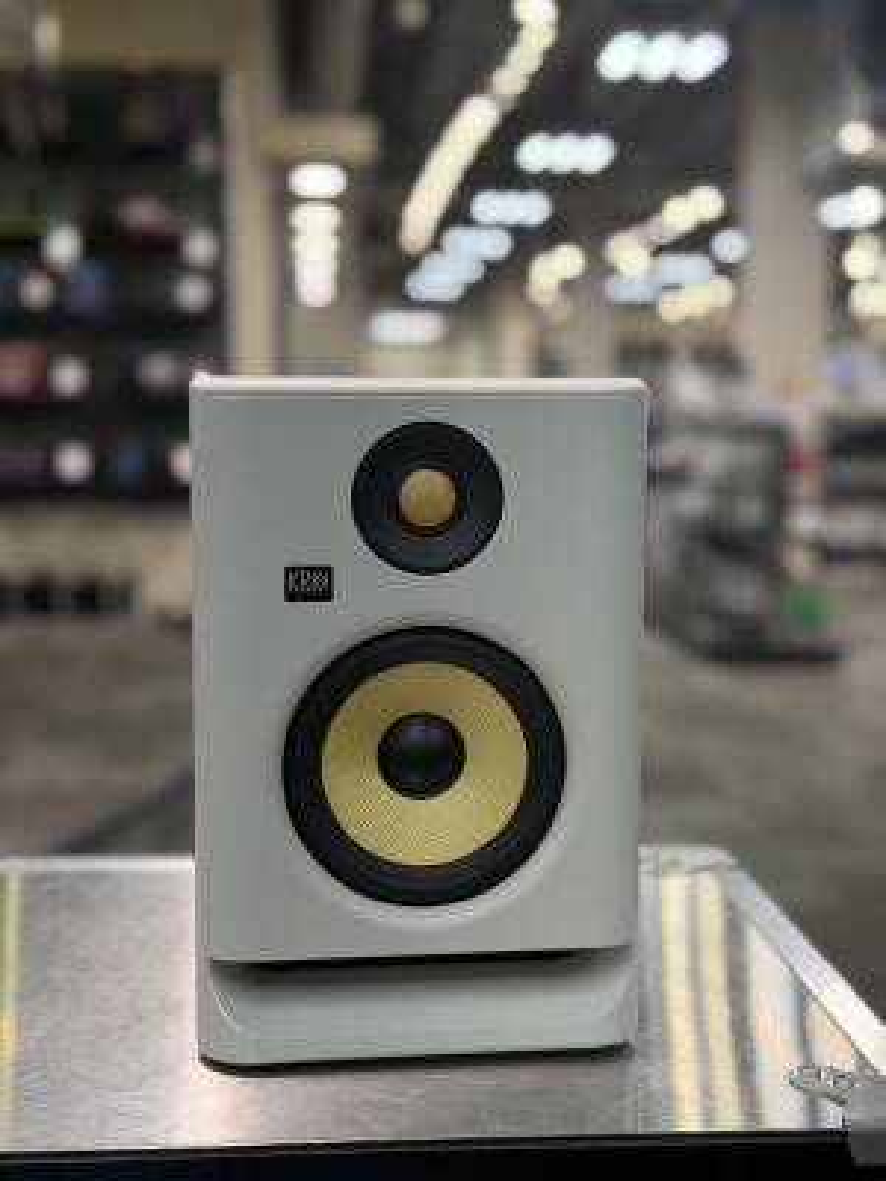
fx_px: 1638
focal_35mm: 48
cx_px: 443
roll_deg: -0.7
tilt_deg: -6.3
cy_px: 590
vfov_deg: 39.7
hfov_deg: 30.3
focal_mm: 6.76
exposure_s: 1/153
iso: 200
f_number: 1.78
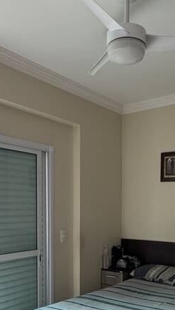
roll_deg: -0.1
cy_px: 225
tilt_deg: -3.8
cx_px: 100
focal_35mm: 38
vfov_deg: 51.0
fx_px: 313
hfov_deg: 31.2
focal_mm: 2.22
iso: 320
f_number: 2.2
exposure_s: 1/60
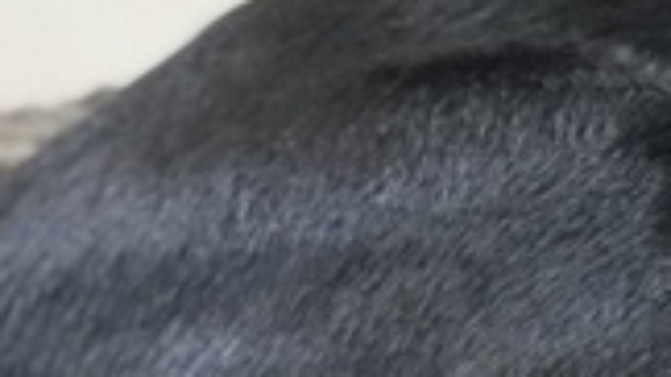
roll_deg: -0.6
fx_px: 6545
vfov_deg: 3.3
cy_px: 137
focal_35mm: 368
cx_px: 1682
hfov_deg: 5.6
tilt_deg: -11.2
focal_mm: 6.6
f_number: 2.8
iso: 100
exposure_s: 1/60
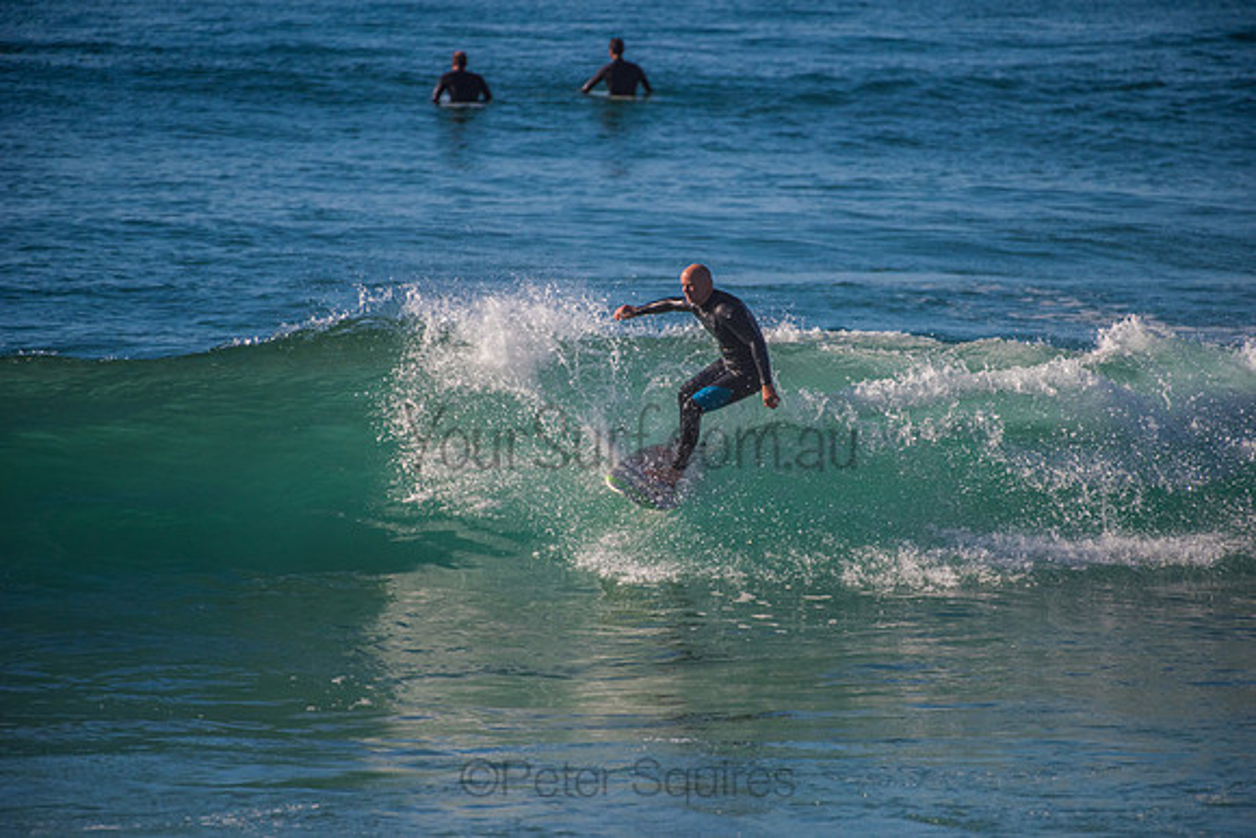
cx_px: 628
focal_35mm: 500
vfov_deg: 2.8
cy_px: 419
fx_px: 17448
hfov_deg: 4.1
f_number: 5.6
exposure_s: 1/1250
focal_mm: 500
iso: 560
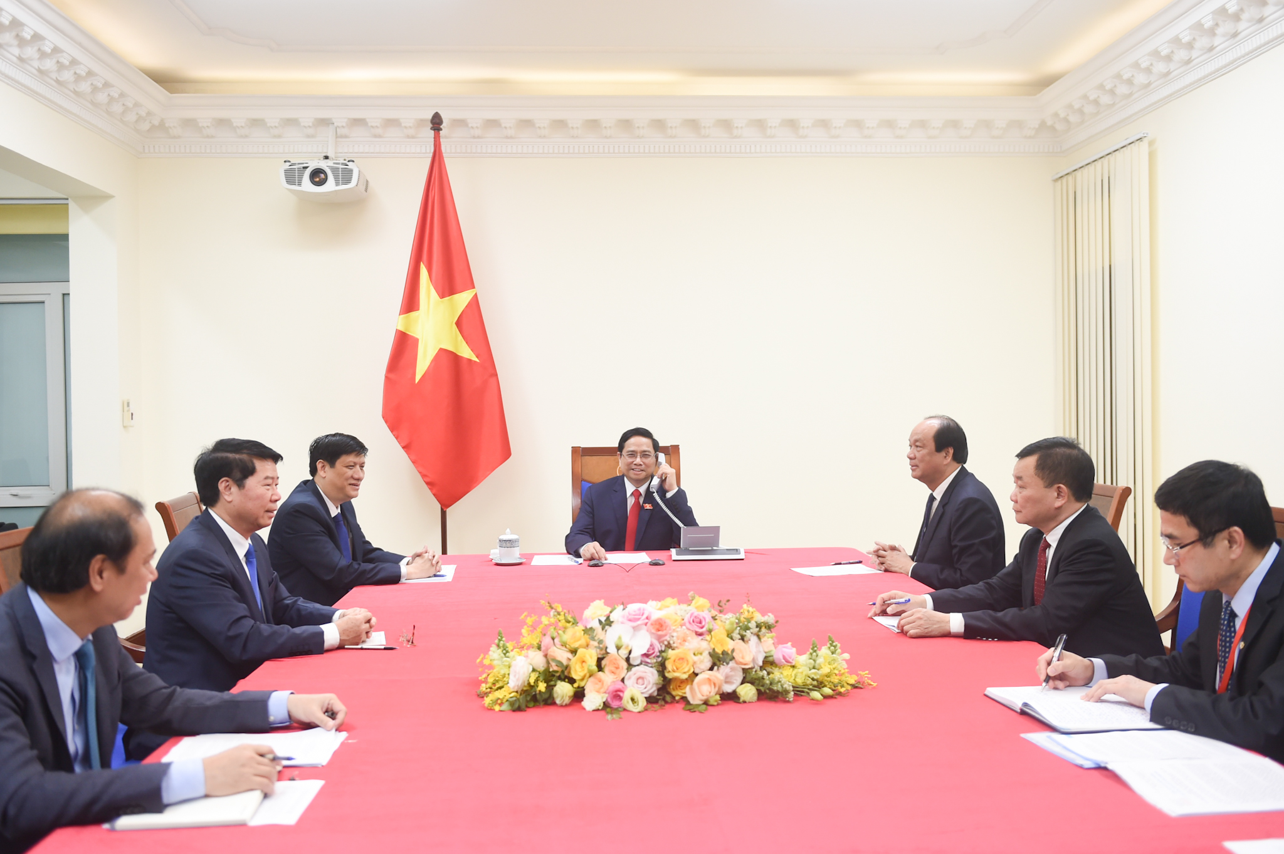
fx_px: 1105
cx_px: 642
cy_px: 427
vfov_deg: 42.3
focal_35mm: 31
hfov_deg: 60.3
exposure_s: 1/250
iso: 1250
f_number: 2.8
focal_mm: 31
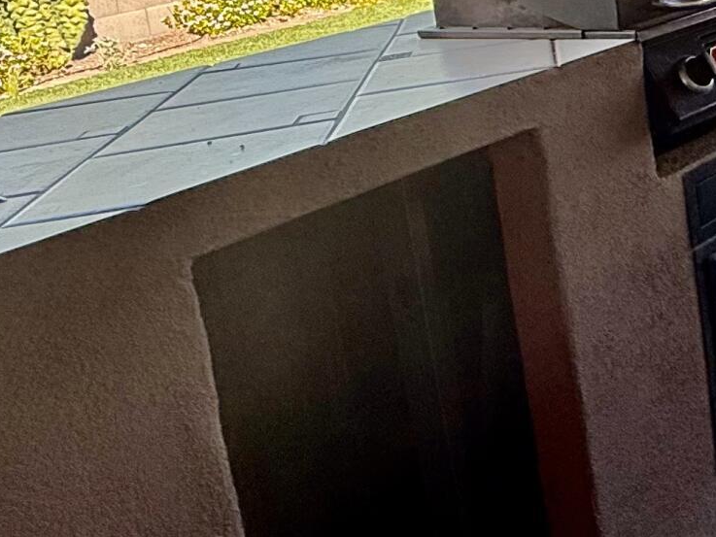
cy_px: -32
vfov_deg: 24.2
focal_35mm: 57
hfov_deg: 26.8
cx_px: 996
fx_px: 1179
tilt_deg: -8.5
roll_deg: +4.1
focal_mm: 2.22
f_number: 2.2
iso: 64
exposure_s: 1/205
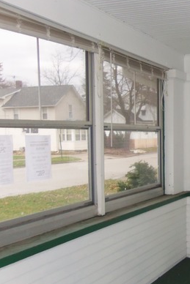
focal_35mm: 48
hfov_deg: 25.1
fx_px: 380
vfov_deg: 41.0
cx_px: 233
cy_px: 165
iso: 200
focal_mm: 5.1
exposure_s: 1/40
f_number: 3.9
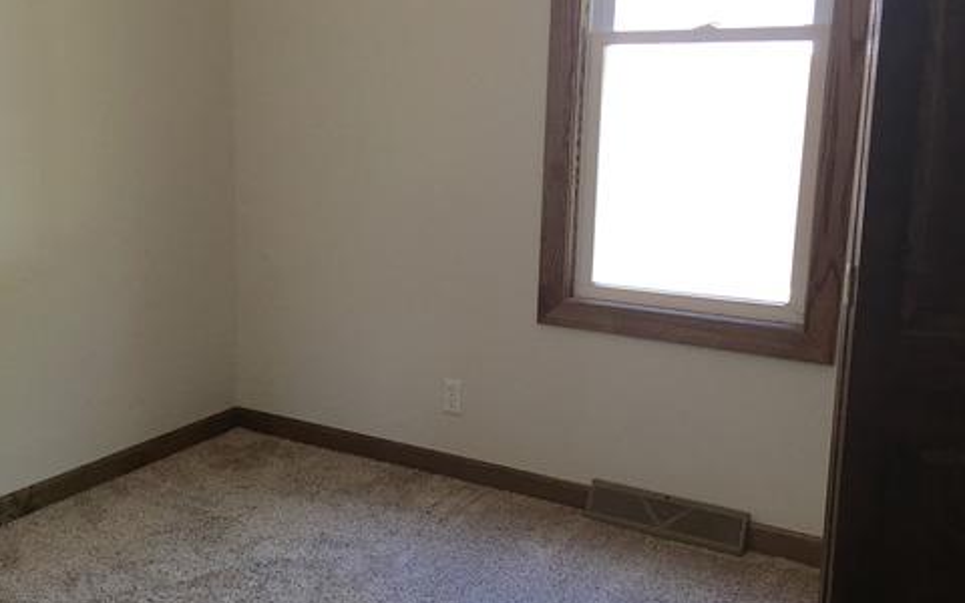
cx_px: 370
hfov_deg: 47.8
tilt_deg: -9.9
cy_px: 314
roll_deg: -1.0
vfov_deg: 31.2
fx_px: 1078
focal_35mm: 41
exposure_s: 1/15
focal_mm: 4.15
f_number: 2.2
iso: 40
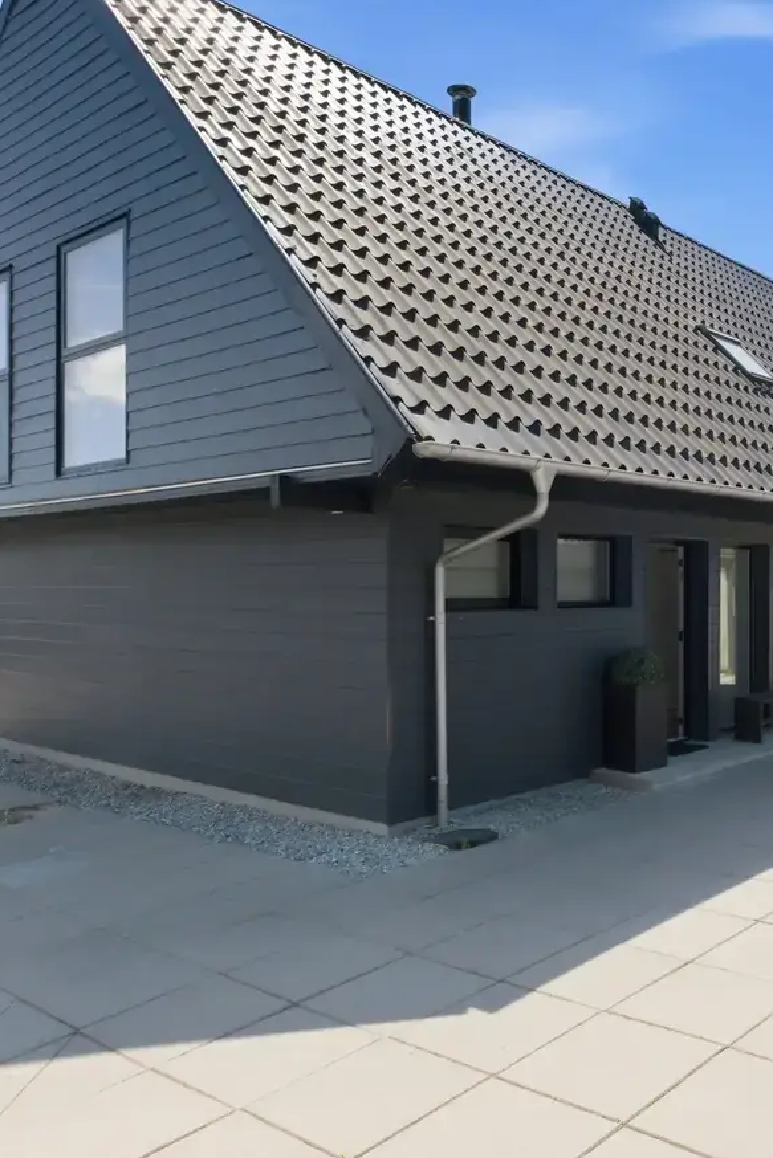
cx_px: 683
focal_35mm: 28
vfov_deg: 65.4
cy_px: 537
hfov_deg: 42.9
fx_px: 901
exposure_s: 1/320
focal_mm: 11.5
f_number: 8
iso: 200
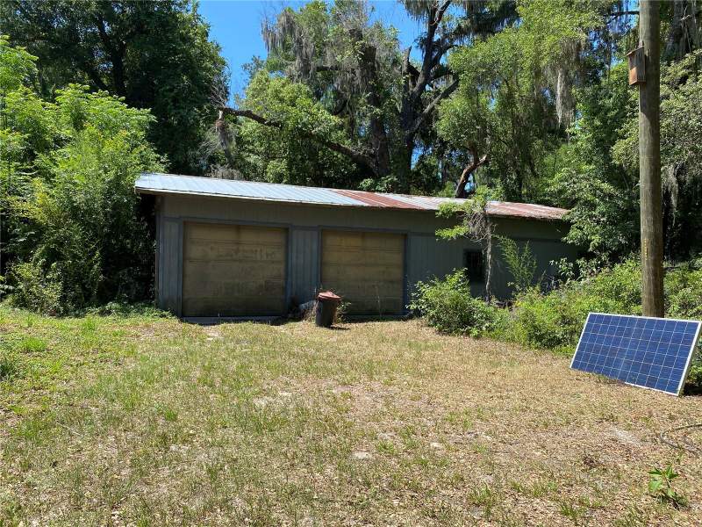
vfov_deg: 53.1
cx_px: 351
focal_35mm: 26
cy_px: 264
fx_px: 527
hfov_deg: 67.3
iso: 32
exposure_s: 1/1170
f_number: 1.8
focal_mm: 4.25
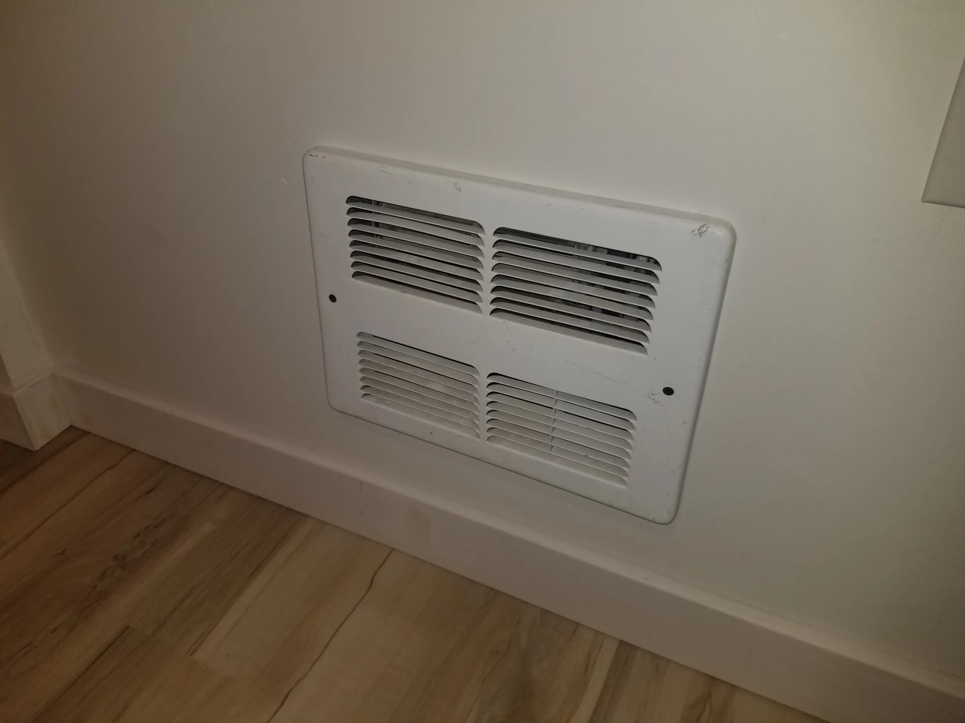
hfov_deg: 67.3
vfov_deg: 53.1
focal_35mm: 26
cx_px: 482
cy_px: 362
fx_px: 725
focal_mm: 4.25
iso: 64
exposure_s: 1/120
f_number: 1.7
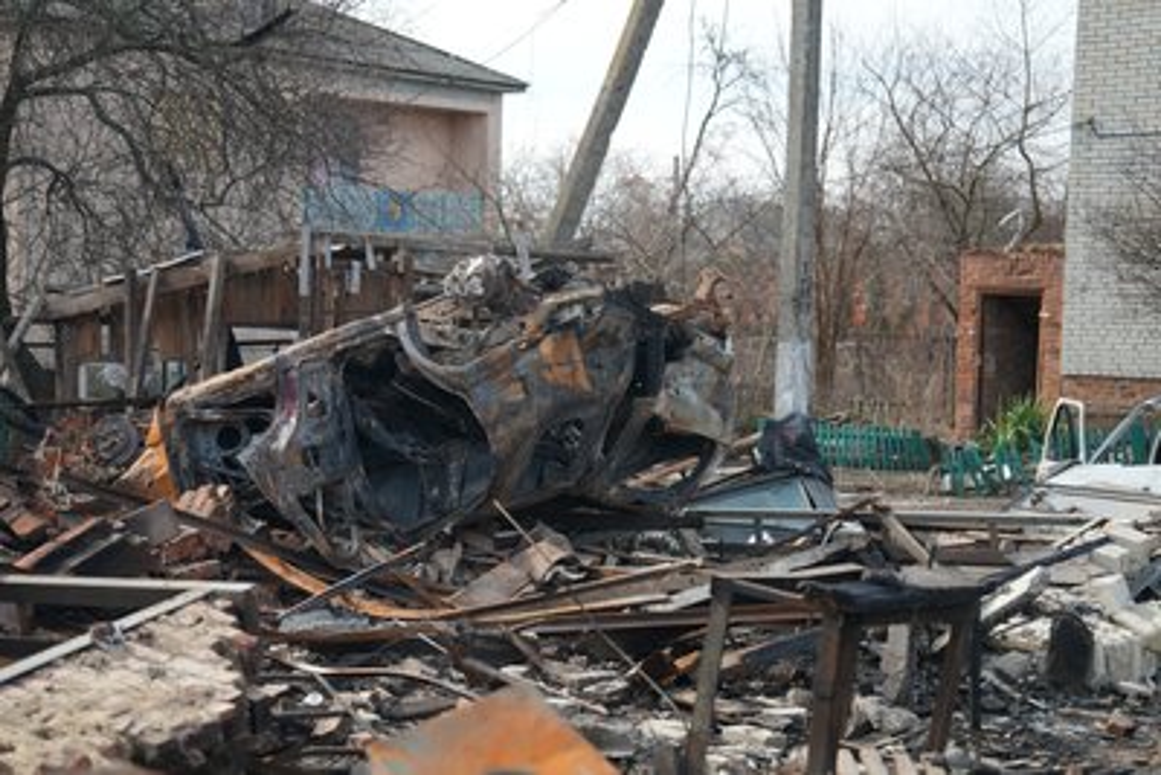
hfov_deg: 28.8
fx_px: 2258
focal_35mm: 70
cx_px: 580
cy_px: 388
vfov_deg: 19.5
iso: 125
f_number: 2.8
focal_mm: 70
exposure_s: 1/50
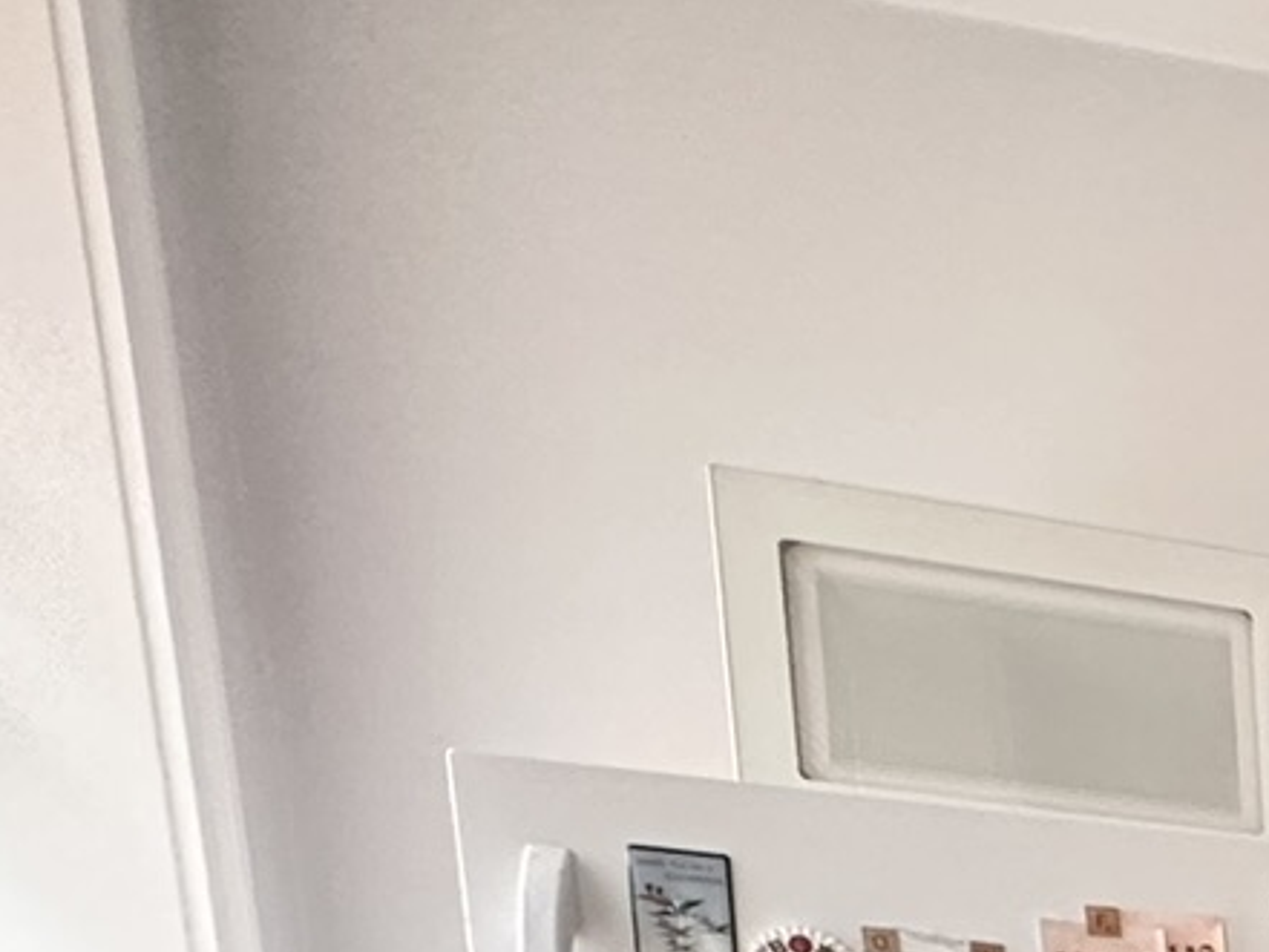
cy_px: 1907
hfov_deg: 18.2
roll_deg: -2.0
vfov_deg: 16.8
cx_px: 2619
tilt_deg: -10.7
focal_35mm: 65
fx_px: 2384
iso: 320
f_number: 2.2
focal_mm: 2.22
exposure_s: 1/120
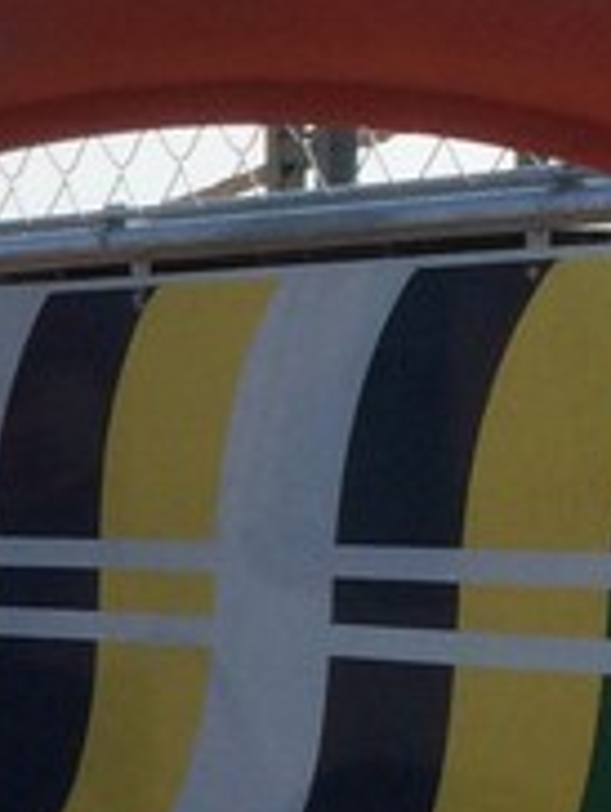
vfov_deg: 10.3
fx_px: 4485
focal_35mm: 191
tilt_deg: -2.5
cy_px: 593
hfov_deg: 7.2
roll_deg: +2.6
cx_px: -1044
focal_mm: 4.15
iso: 32
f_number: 2.2
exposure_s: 1/2053
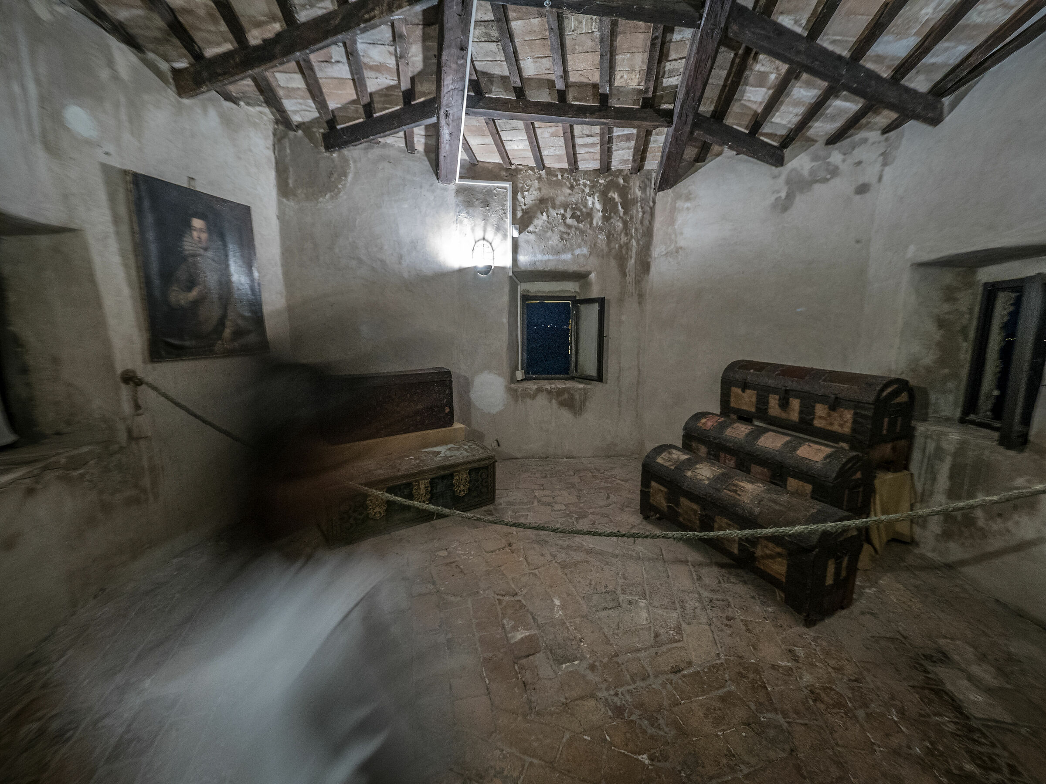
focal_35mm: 14
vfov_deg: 85.7
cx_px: 523
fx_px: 423
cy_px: 392
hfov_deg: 102.1
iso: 1000
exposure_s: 1/4
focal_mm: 7
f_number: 2.8
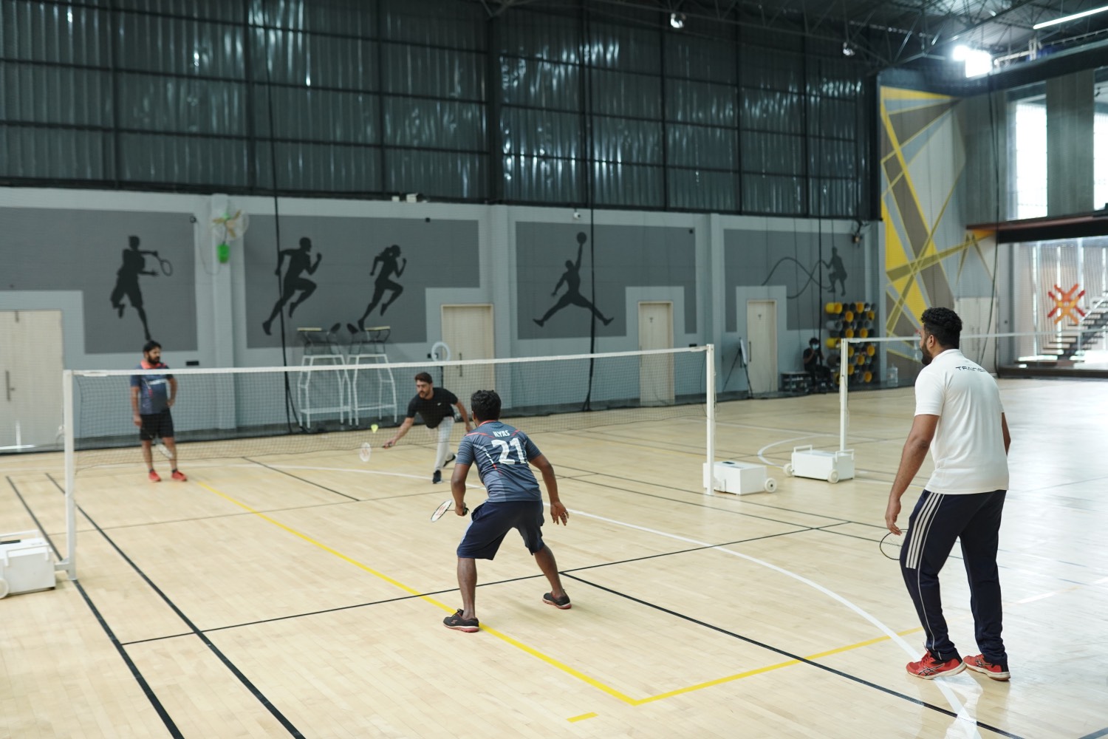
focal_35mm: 35
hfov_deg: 54.4
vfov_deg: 37.9
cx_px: 554
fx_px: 1077
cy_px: 370
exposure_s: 1/160
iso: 1250
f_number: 2
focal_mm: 35
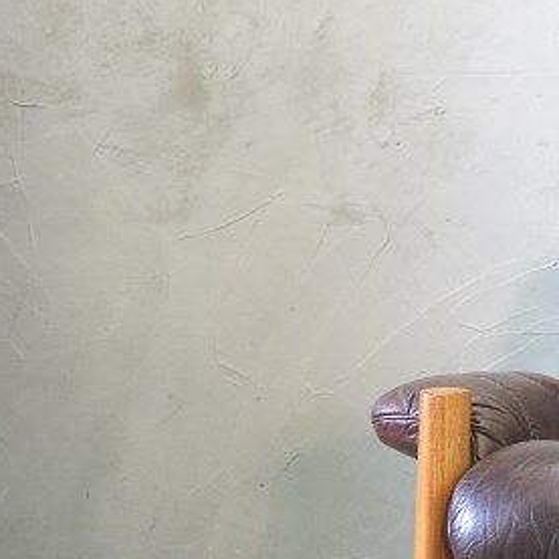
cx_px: 1132
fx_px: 2065
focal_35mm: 113
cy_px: 208
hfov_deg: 13.2
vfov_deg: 15.4
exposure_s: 1/27
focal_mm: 19.2
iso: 1250
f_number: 4
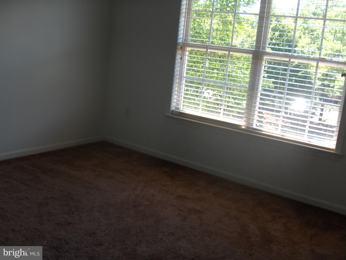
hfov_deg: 47.8
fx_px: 390
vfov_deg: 36.9
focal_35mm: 39
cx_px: 173
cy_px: 130
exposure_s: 1/101
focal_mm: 8
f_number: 2.8
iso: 200
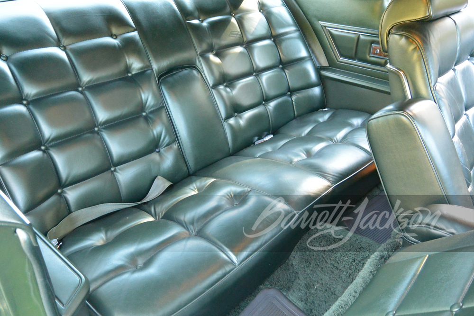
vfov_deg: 45.0
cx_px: 237
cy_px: 158
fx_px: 382
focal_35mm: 29
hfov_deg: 63.7
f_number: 3.5
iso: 1400
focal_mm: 11
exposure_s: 1/60
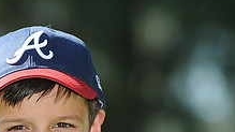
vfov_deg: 2.6
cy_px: 193
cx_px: 9
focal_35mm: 458
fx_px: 2853
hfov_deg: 4.7
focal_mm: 165
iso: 200
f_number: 4.5
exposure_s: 1/640
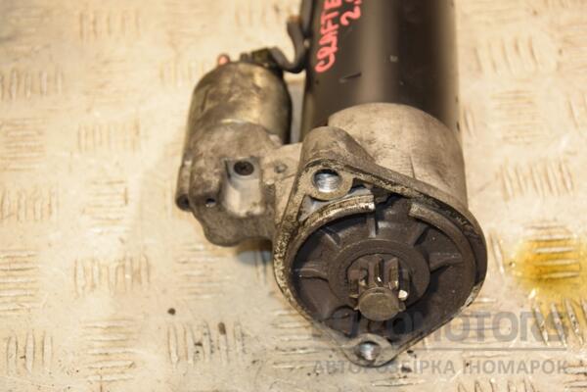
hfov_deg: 21.9
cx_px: 294
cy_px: 196
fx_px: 1516
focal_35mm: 93
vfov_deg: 14.7
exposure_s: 1/200
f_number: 5.6
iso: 800
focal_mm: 62
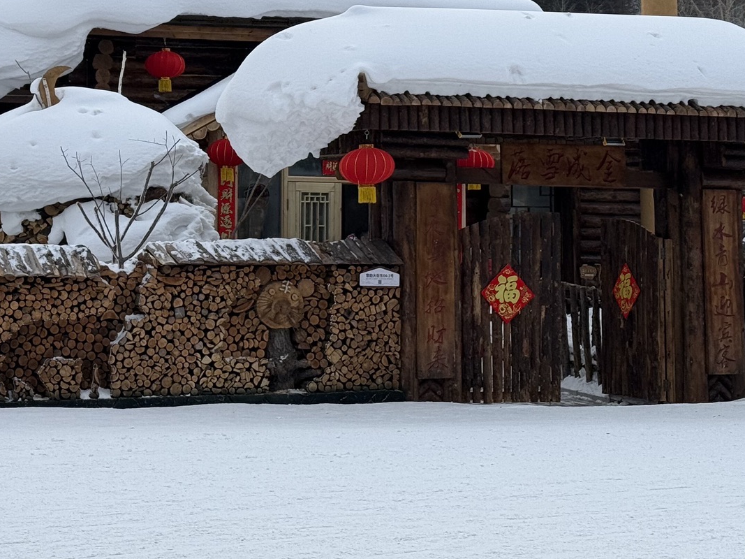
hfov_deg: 21.6
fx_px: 1937
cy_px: 94
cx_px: 199
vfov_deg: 16.3
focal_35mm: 90
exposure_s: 1/2667
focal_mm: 6.76
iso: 80
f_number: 1.78
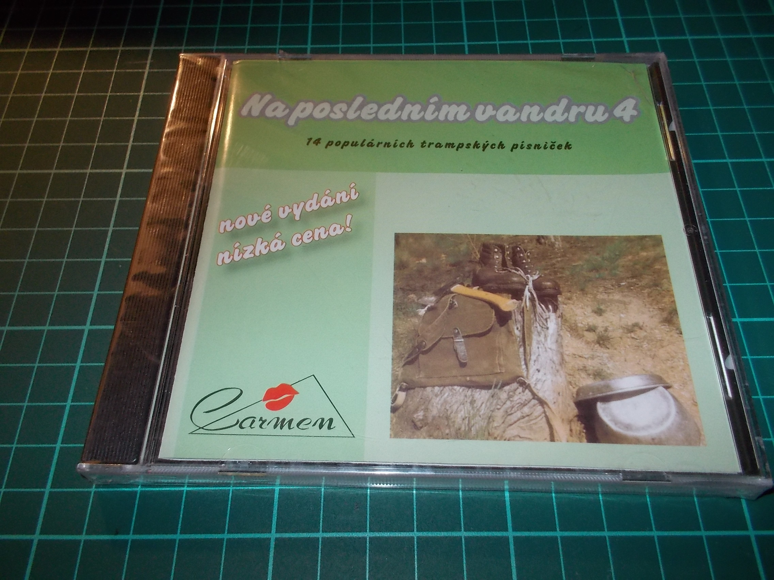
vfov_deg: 48.2
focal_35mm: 29
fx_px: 648
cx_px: 387
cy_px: 290
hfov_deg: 61.7
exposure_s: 1/30
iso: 200
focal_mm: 4.1
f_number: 3.3
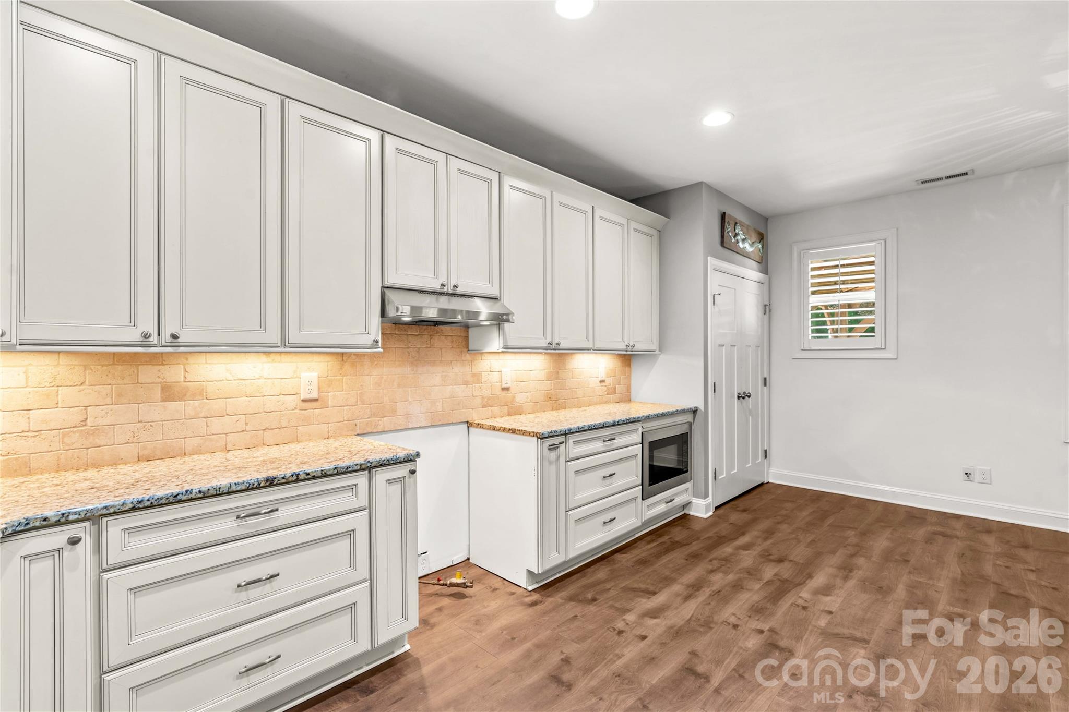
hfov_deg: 96.7
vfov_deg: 73.7
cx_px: 534
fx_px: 475
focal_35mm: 16
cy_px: 356
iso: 100
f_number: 8
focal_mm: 16
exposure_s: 1/1.25
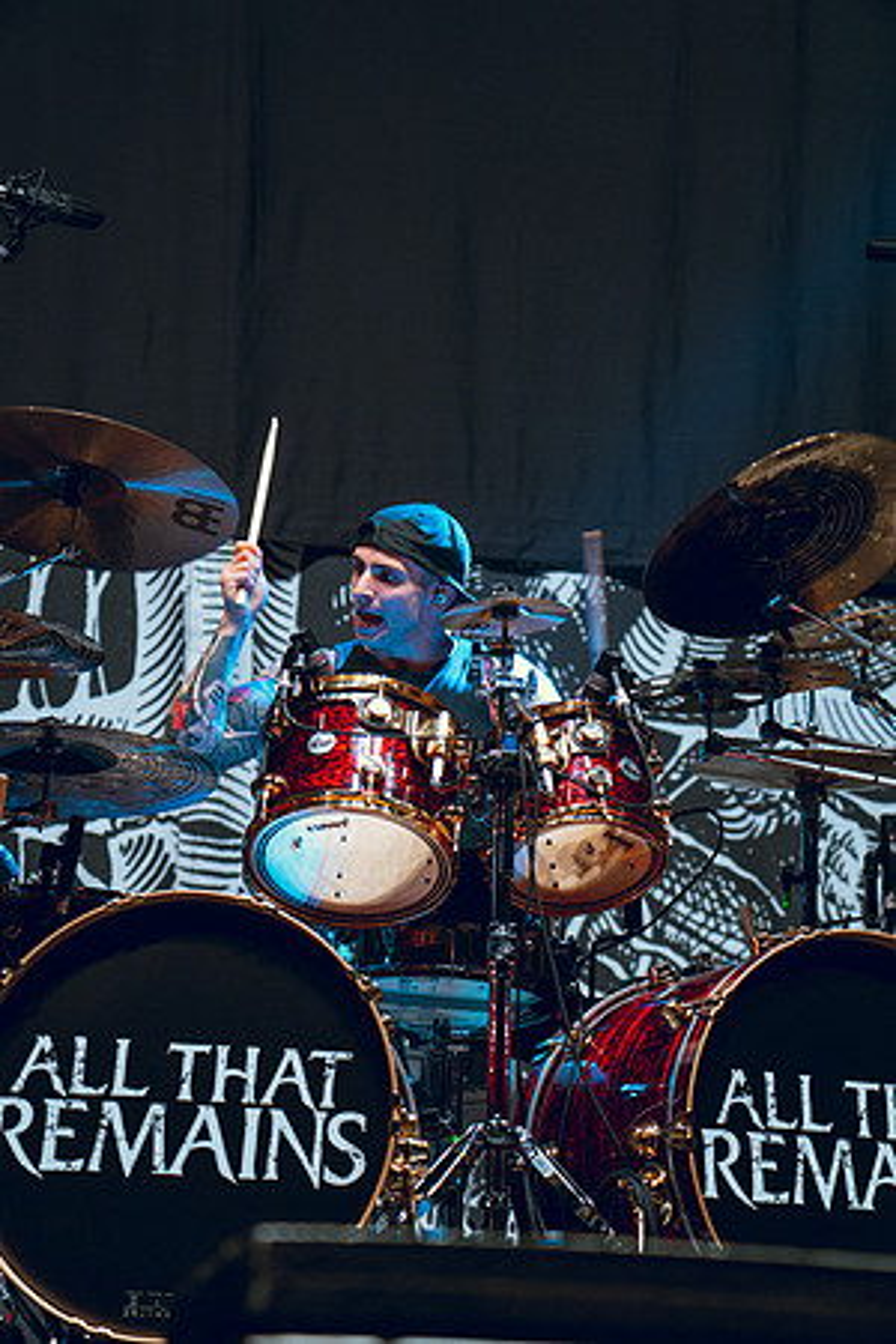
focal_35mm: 94
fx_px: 3509
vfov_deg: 21.7
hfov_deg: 14.6
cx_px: 448
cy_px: 672
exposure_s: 1/200
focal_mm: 94
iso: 1600
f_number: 4
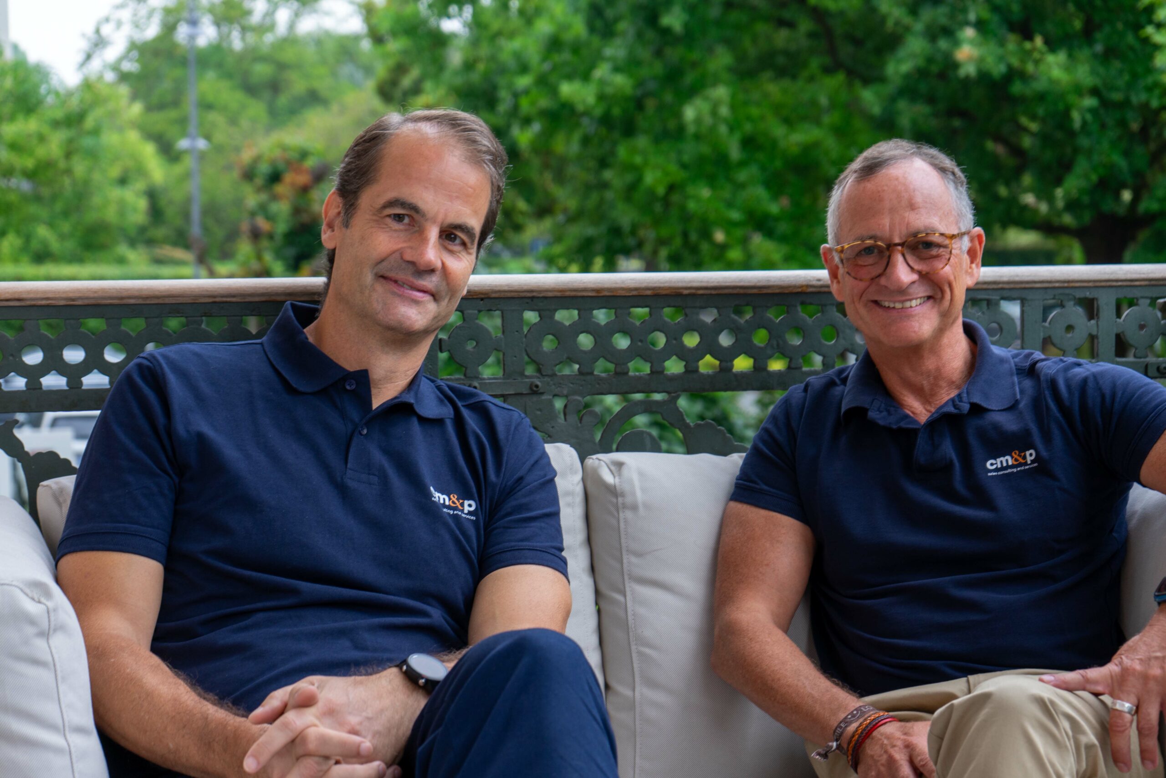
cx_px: 583
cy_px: 389
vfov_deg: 20.3
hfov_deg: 30.1
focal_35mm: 67
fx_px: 2170
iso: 200
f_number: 5.6
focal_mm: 67
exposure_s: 1/50
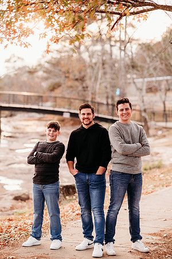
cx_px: 86
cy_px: 130
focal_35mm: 85
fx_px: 609
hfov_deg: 16.1
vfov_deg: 23.9
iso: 320
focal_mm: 85
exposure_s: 1/400
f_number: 2.2
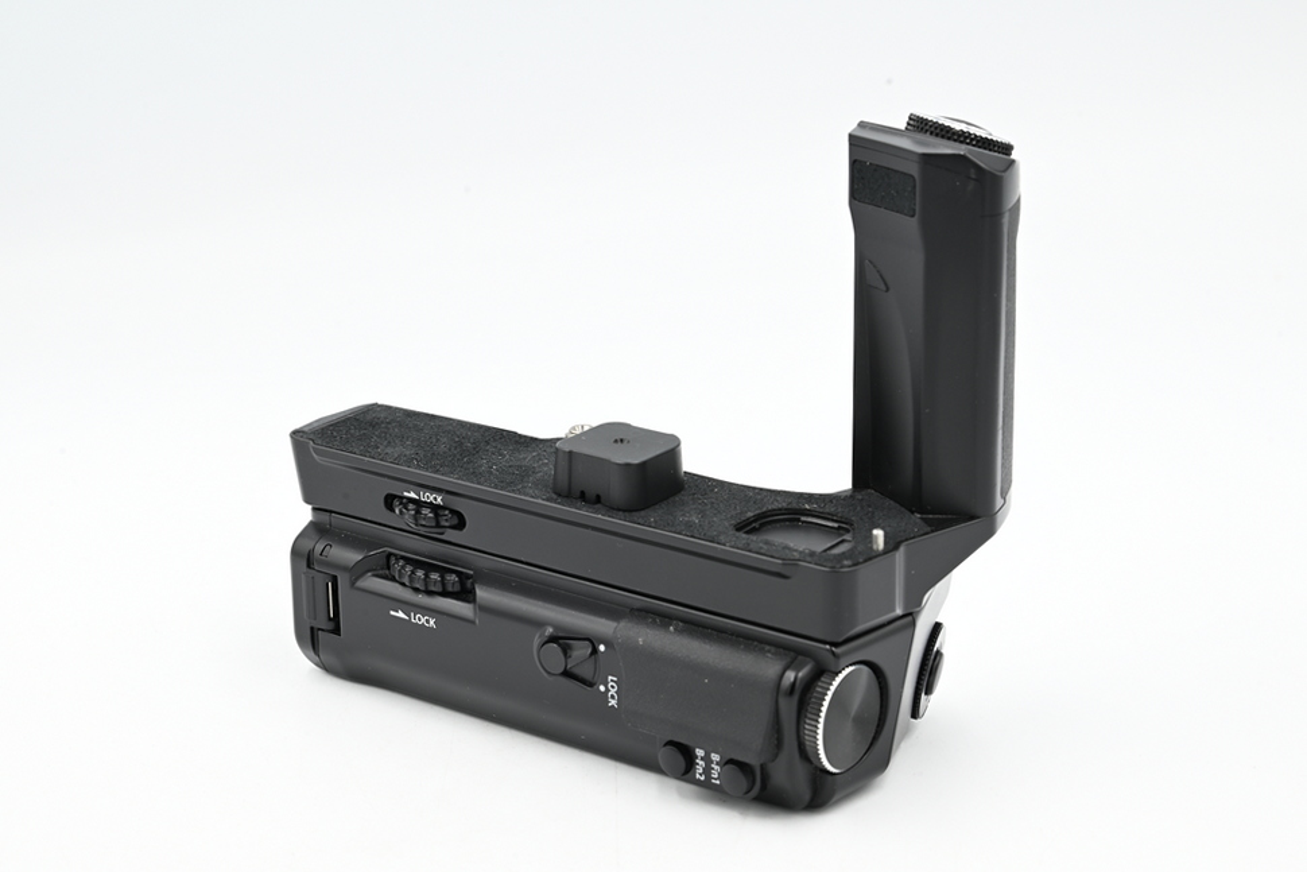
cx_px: 654
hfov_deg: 28.1
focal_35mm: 72
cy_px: 436
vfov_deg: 18.9
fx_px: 2614
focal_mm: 72
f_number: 14
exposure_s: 1/20
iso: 200
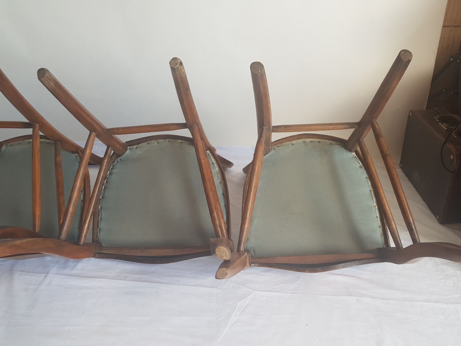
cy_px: 173
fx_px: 346
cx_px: 230
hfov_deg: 67.3
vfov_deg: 53.1
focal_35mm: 26
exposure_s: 1/50
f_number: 1.7
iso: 40
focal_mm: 4.2
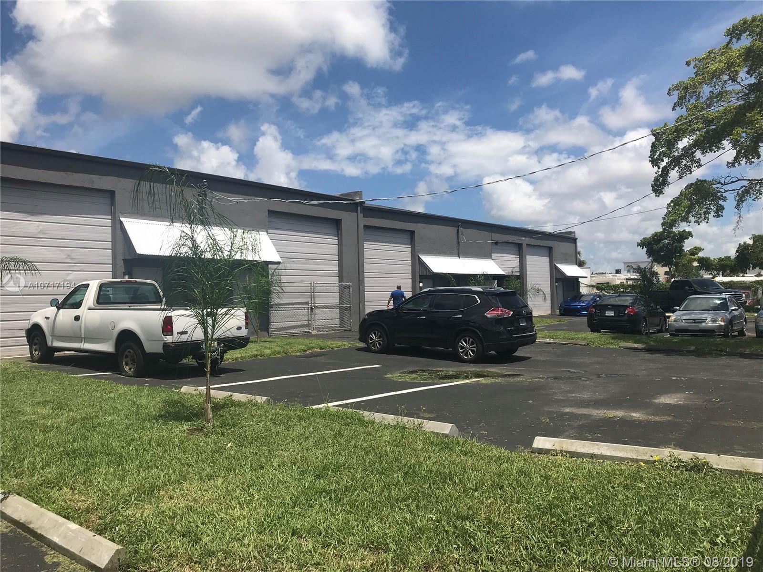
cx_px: 382
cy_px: 286
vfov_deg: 49.7
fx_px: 617
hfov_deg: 63.4
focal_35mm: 28
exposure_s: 1/3831
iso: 20
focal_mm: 3.99
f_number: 1.8
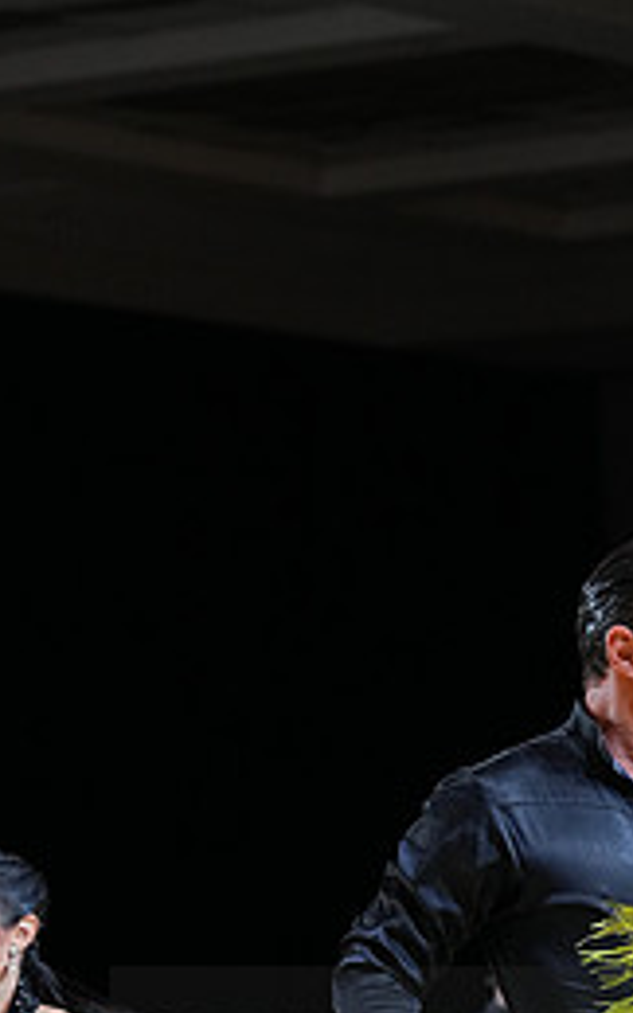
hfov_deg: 5.0
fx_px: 7173
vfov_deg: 8.0
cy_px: 1099
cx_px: 651
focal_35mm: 260
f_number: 4
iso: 1250
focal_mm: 114
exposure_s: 1/500
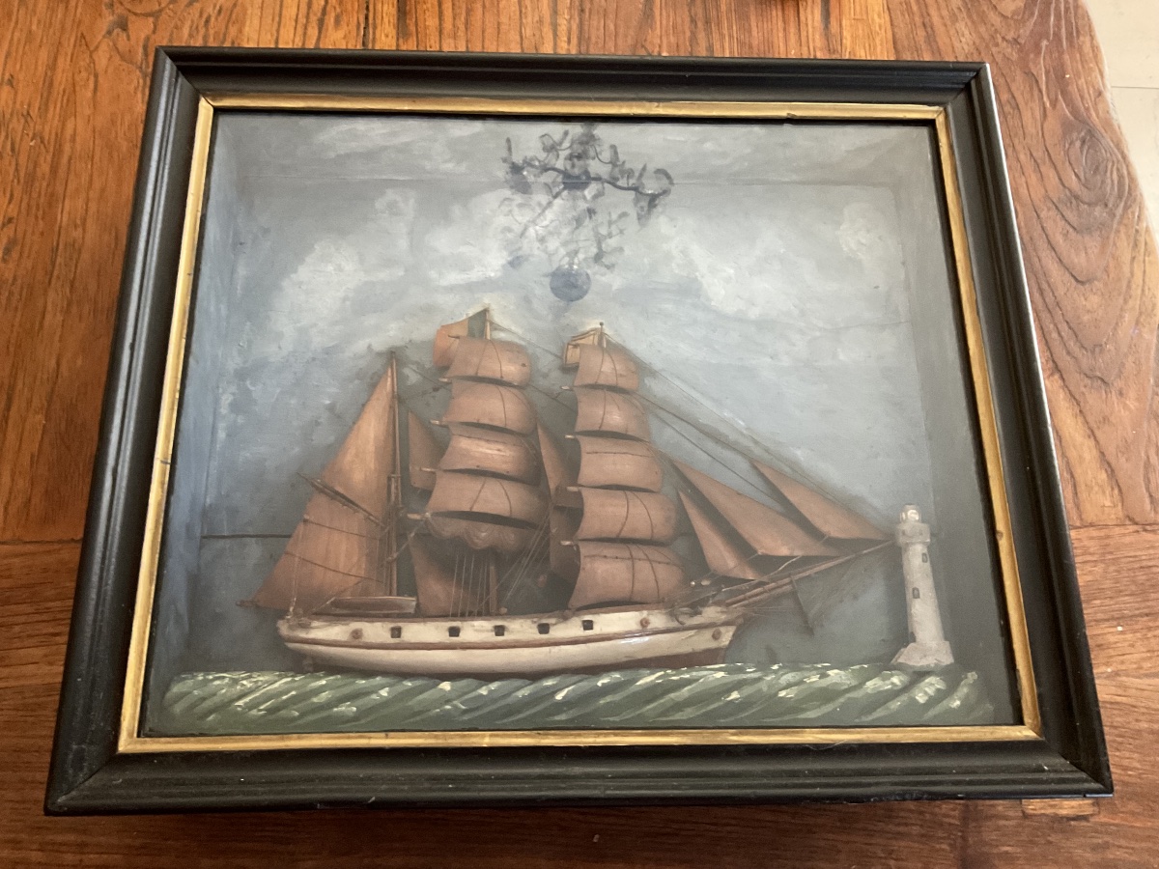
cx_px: 580
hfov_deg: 61.7
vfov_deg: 48.2
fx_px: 971
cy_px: 434
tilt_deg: -68.8
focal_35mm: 29
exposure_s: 1/30
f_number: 1.8
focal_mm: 3
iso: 320
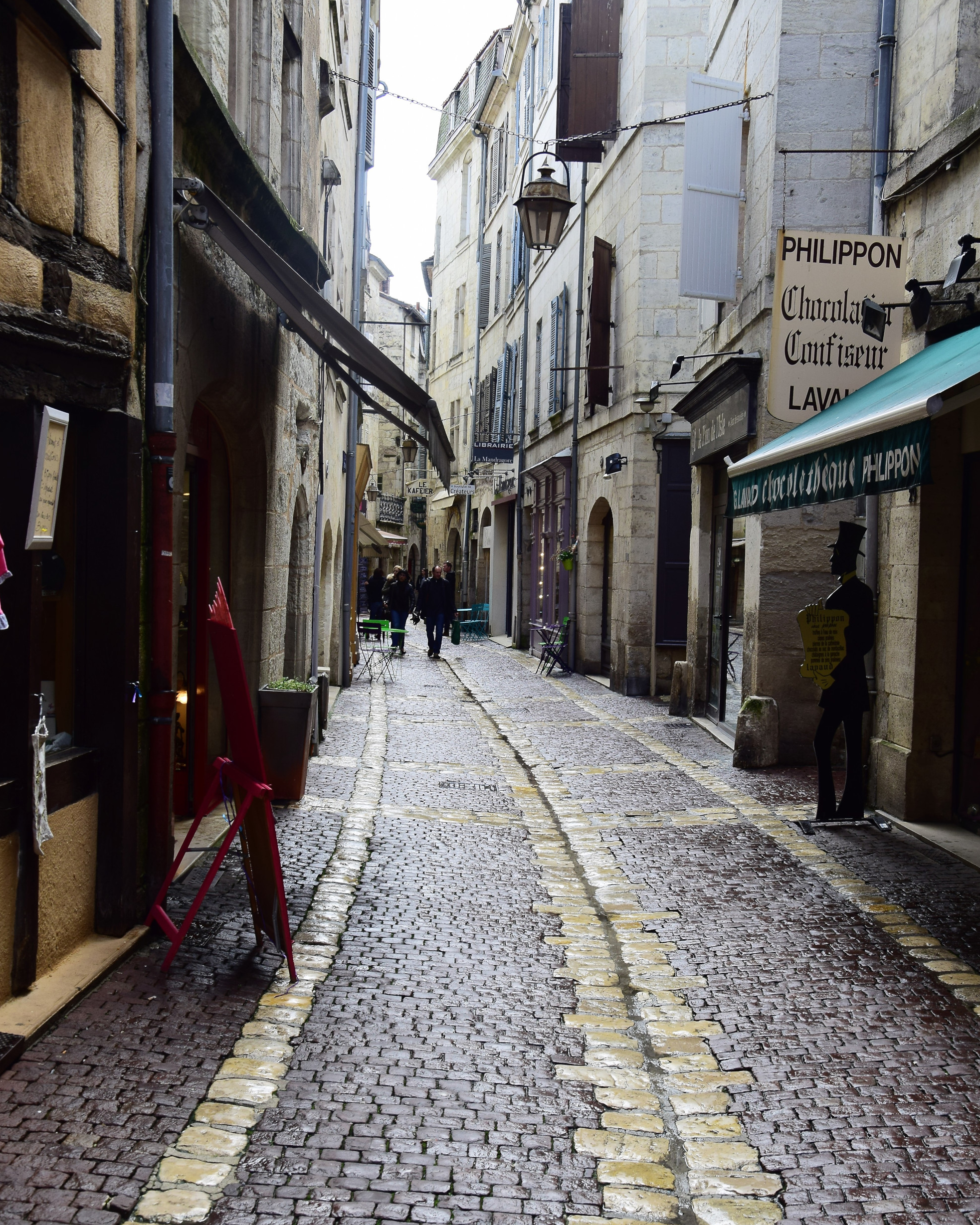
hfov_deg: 34.1
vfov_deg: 42.0
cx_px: 490
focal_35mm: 44
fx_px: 1596
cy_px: 637
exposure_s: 1/100
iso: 200
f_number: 8
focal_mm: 26
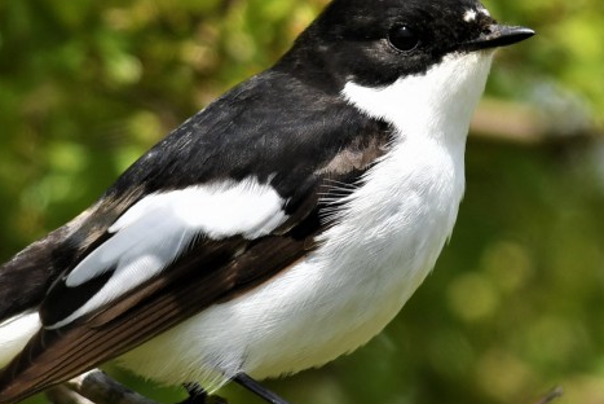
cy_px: 162
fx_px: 23754
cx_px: 352
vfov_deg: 1.0
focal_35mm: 1415
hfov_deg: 1.5
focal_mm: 420
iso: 200
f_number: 7.1
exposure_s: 1/800
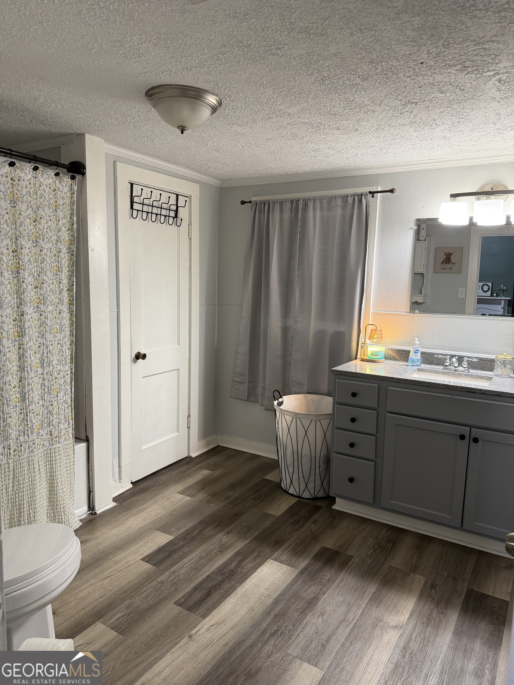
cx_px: 257
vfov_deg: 71.6
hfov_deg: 56.8
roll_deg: -2.0
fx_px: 475
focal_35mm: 24
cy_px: 342
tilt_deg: -6.9
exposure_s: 1/60
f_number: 1.78
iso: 160
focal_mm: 6.76
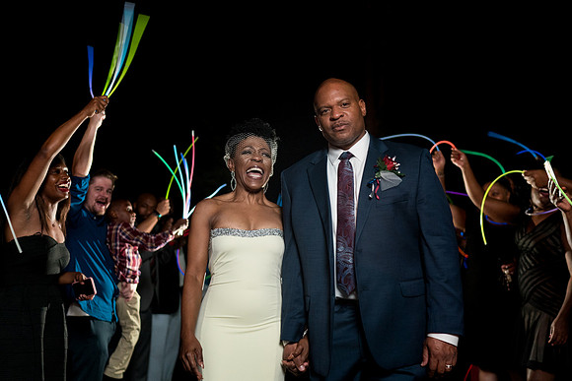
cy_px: 191
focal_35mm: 37
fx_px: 592
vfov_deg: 35.7
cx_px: 276
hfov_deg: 51.5
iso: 2000
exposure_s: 1/100
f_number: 2
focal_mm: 35
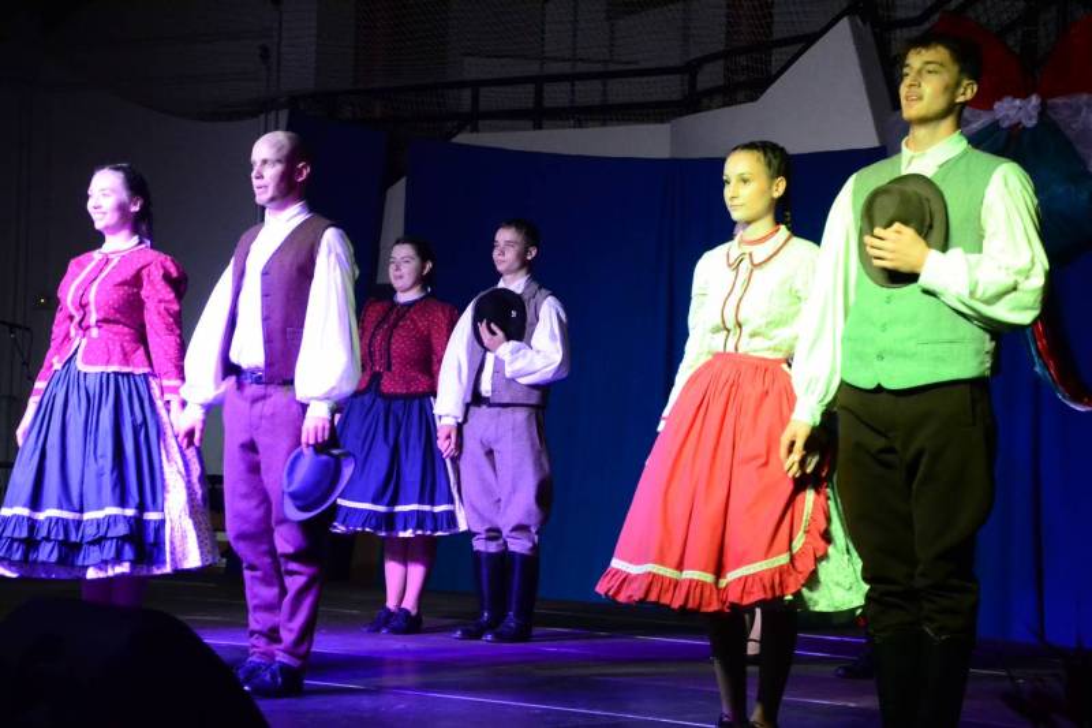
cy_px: 364
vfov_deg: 14.7
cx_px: 546
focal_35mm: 93
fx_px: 2820
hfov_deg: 21.9
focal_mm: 62
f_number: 5.3
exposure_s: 1/60
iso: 3200
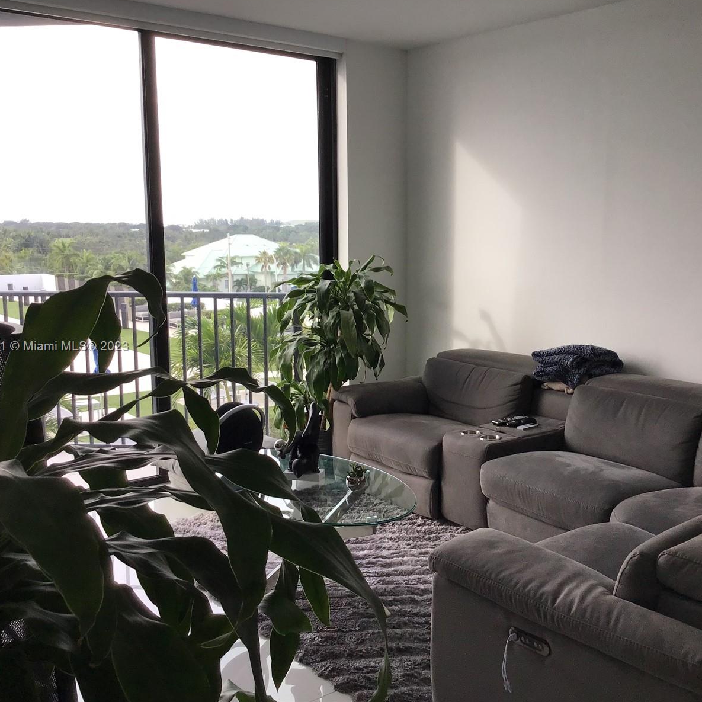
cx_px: 413
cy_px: 347
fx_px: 849
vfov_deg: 44.9
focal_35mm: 37
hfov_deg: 44.7
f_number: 2.4
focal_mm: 3.3
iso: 40
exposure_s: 1/120
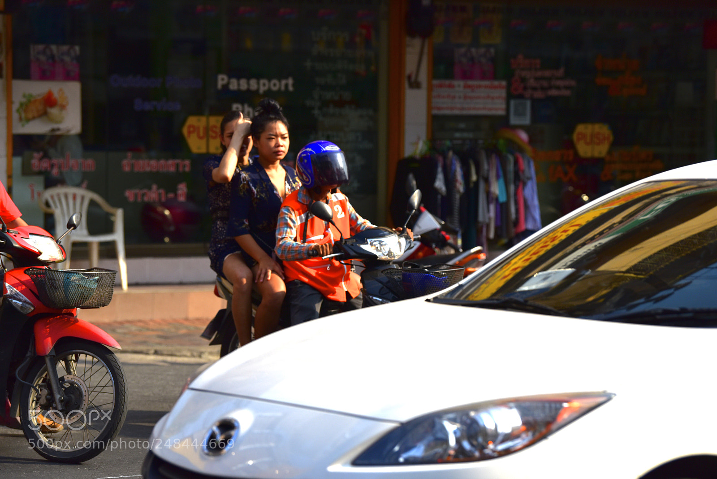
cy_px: 240
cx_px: 358
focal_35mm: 135
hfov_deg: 15.2
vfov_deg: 10.2
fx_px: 2690
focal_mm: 135
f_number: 4.5
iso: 500
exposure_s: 1/6400
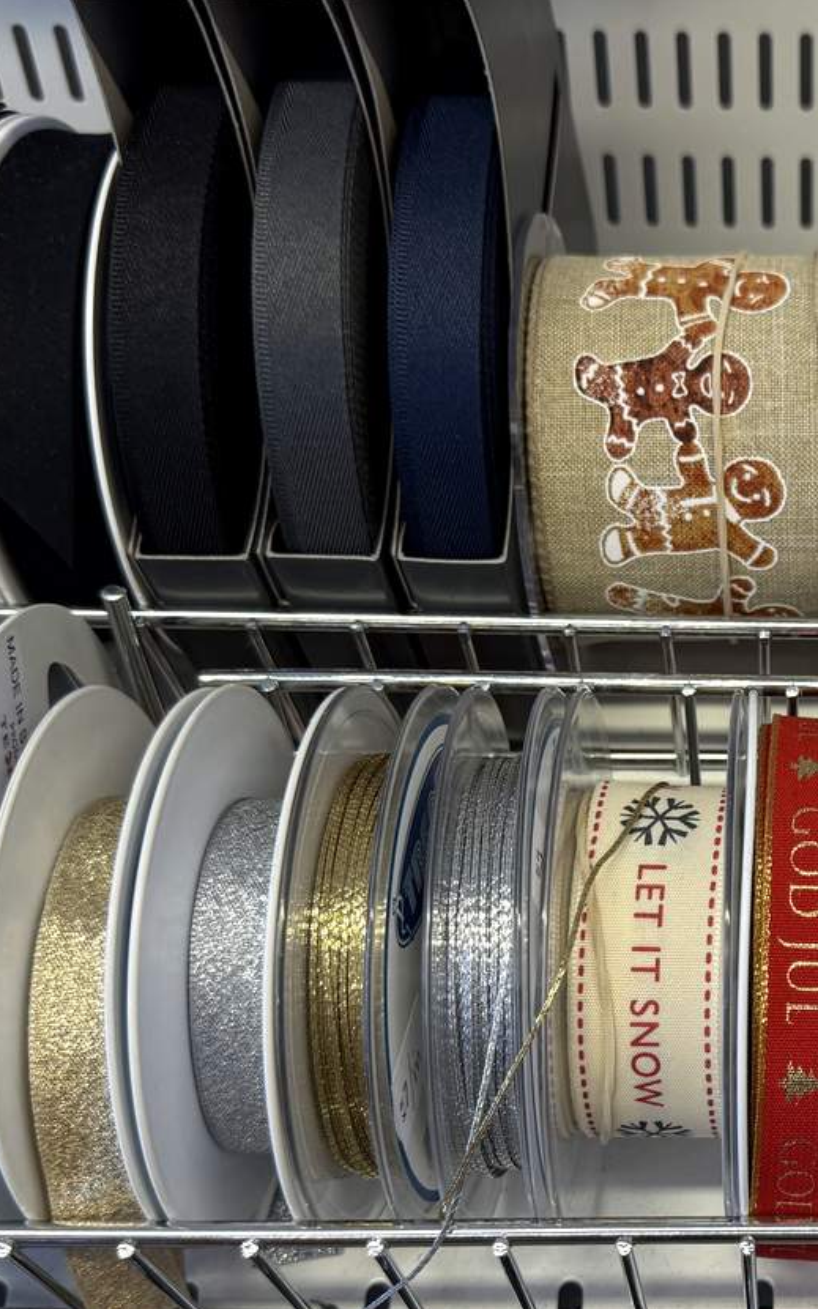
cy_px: 788
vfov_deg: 40.9
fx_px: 1749
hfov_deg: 24.9
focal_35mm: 49
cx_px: 848
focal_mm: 6.76
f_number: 1.78
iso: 80
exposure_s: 1/100
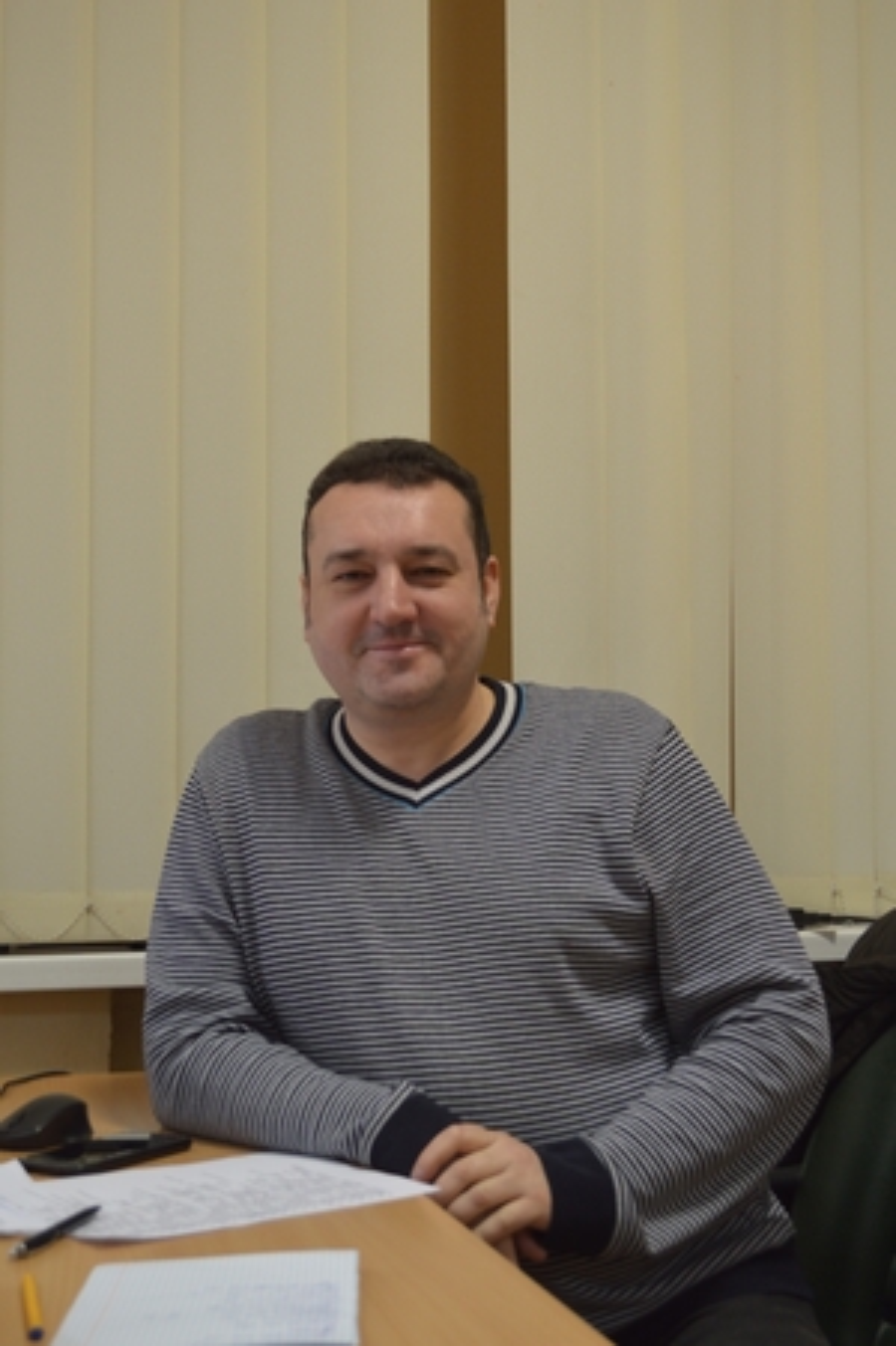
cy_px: 673
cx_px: 448
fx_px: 1795
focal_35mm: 48
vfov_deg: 41.1
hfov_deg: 28.0
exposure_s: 1/20
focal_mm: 32
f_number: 4.8
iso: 400
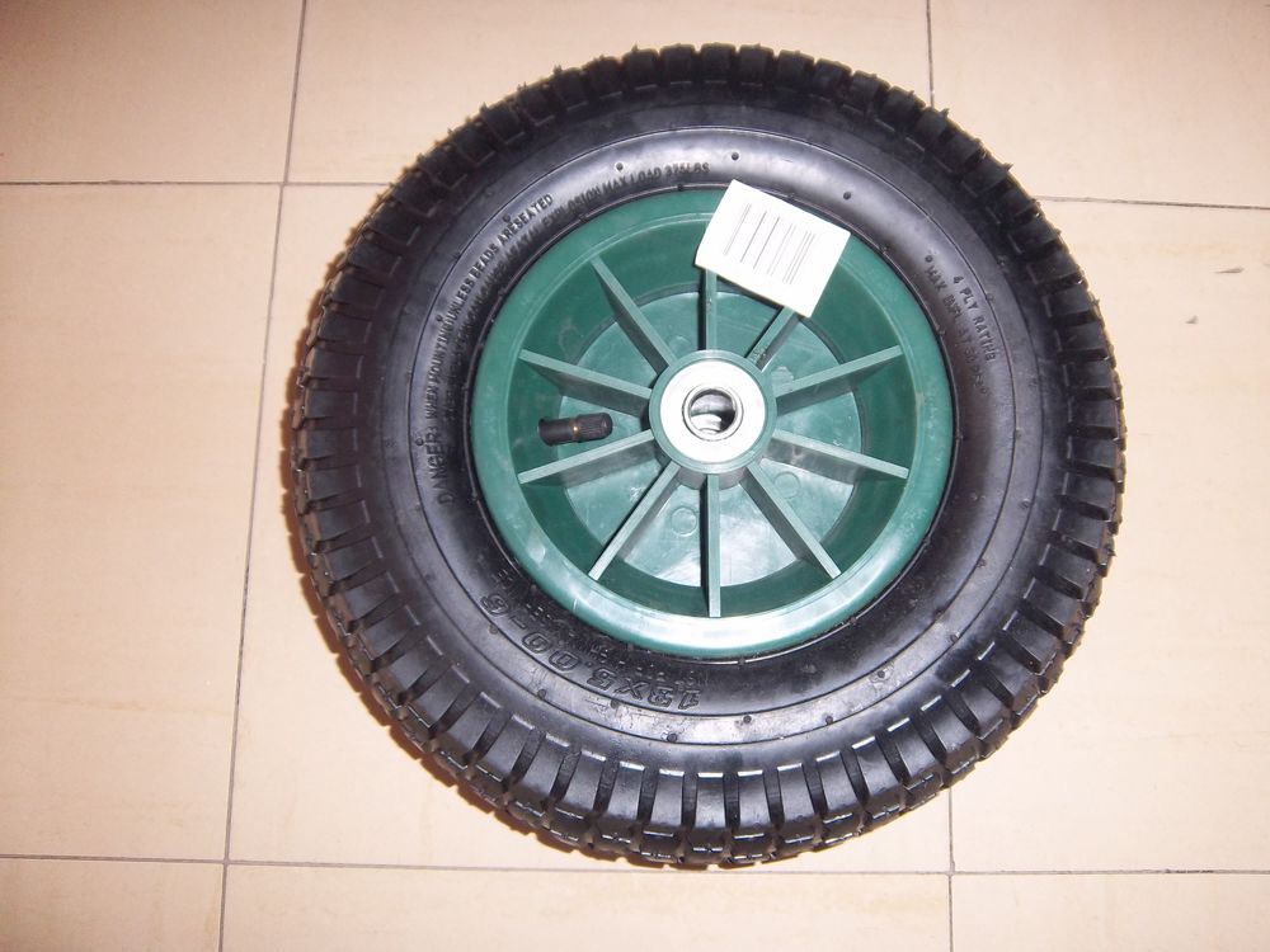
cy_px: 476
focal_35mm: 28
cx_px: 635
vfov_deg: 49.7
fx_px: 1027
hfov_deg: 63.4
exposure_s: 1/64
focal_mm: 5.1
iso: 64
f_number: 3.5
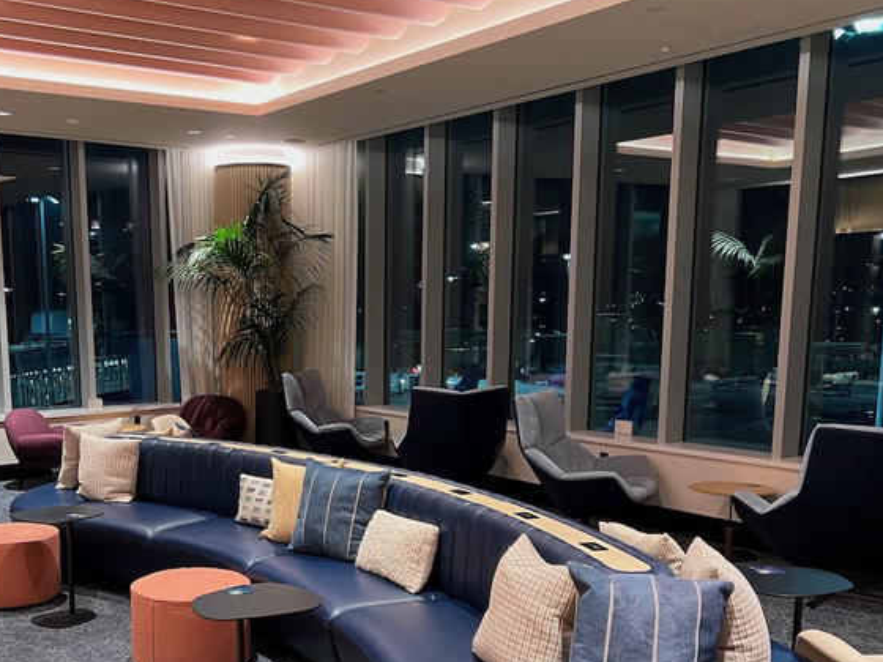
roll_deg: +1.3
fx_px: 995
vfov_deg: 36.2
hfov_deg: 47.0
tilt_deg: -9.5
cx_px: 287
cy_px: 473
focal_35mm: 39
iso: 250
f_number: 1.5
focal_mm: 5.7
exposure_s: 1/60
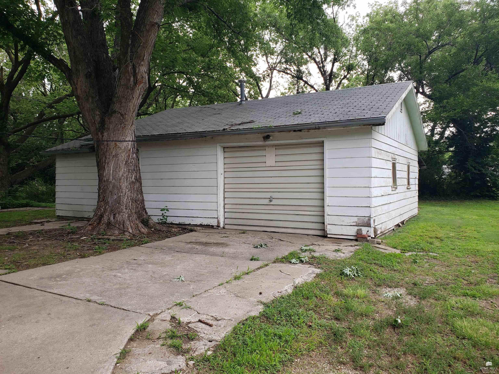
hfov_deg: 67.3
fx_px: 375
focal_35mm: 26
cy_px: 187
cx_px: 250
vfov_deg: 53.1
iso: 64
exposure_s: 1/100
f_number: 2.4
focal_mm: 4.3
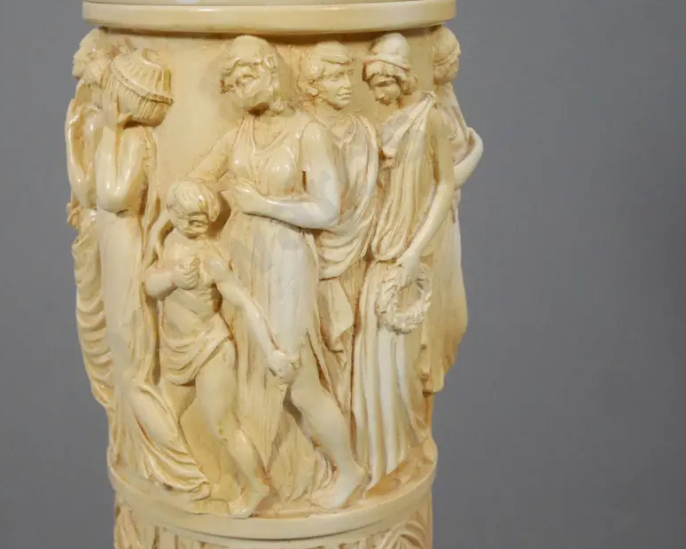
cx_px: 259
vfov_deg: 24.6
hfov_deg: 30.4
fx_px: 1259
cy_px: 247
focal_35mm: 62
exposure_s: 1/250
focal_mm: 24
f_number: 5
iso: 3200
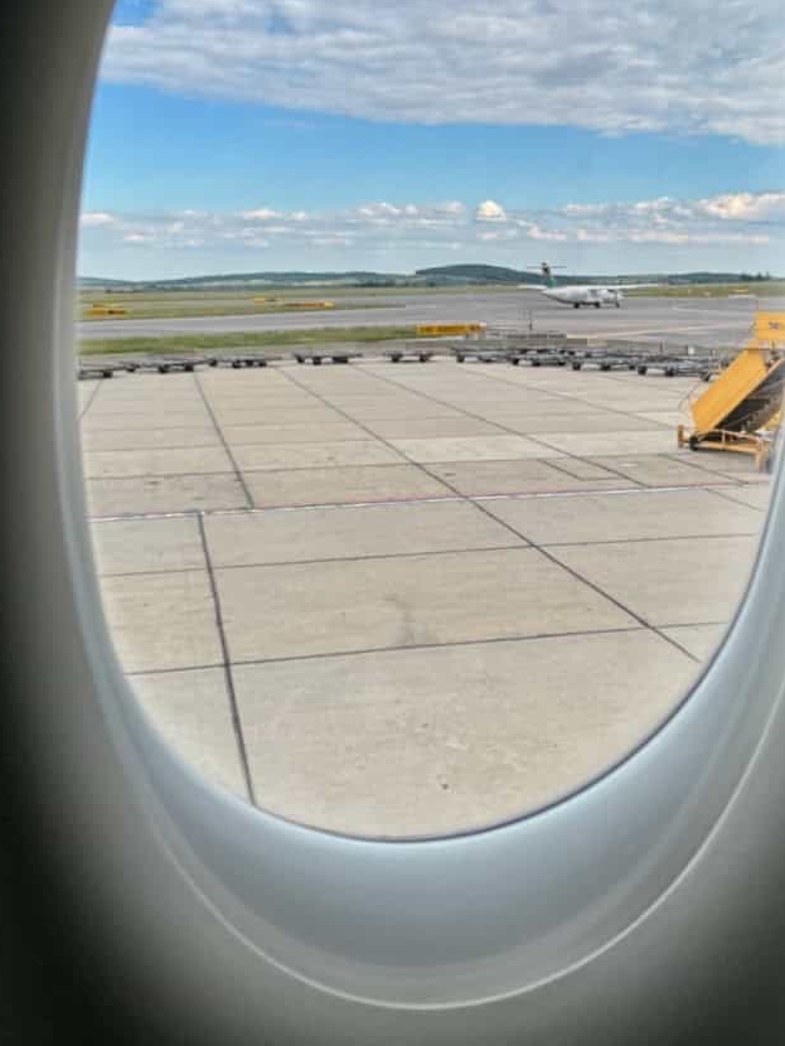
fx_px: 1118
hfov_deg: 38.5
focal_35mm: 37
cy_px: 260
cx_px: 487
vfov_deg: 48.2
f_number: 1.8
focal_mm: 6.8
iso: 80
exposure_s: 1/3096
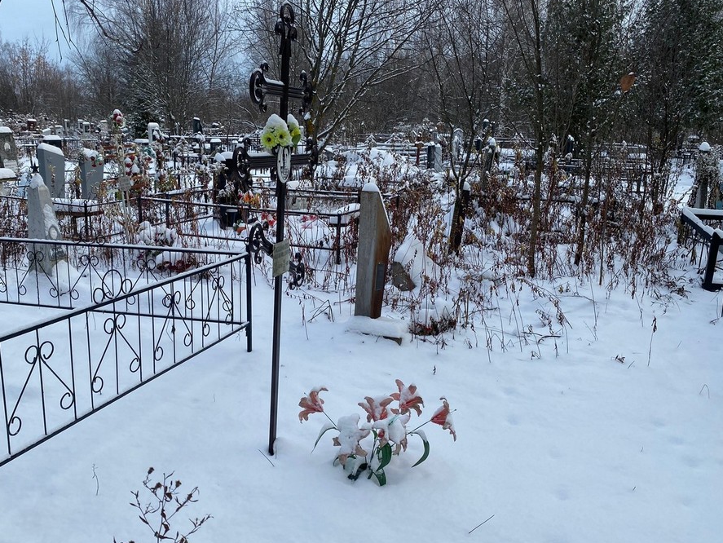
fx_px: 627
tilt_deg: -7.1
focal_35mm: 30
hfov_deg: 59.8
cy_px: 291
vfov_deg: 46.8
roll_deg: -1.0
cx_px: 325
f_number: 1.8
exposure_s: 1/810
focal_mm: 4.25
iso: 32
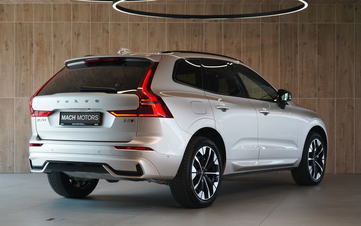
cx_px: 176
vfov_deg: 17.9
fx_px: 718
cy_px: 118
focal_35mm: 73
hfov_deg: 28.2
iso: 2000
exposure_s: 1/160
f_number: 5.6
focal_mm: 68
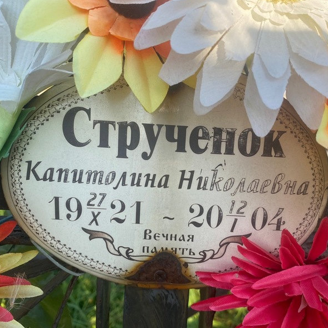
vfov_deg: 54.0
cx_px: 173
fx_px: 322
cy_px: 165
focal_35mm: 30
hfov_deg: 54.0
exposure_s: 1/816
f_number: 1.8
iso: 32
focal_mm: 4.25
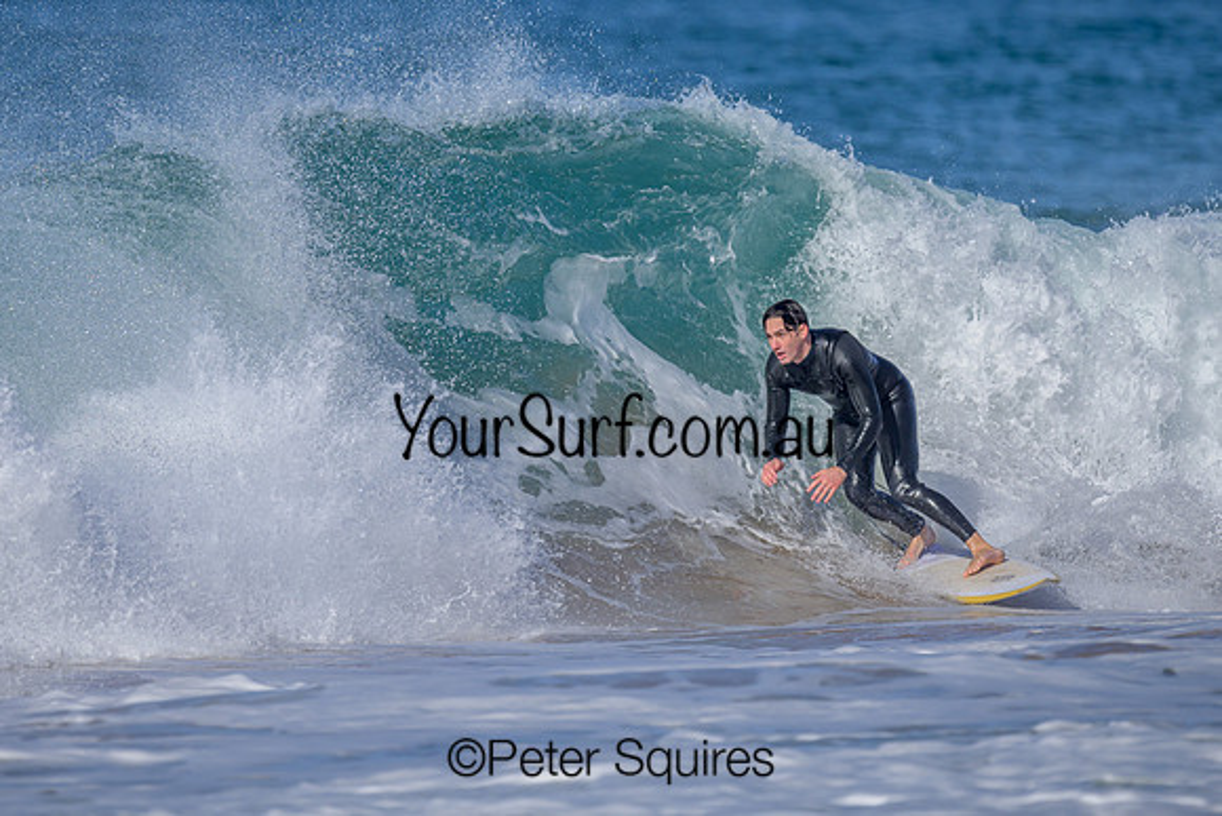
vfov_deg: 1.3
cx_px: 530
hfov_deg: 1.9
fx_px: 37339
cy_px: 419
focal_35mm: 1100
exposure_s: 1/2000
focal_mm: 800
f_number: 6.3
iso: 200
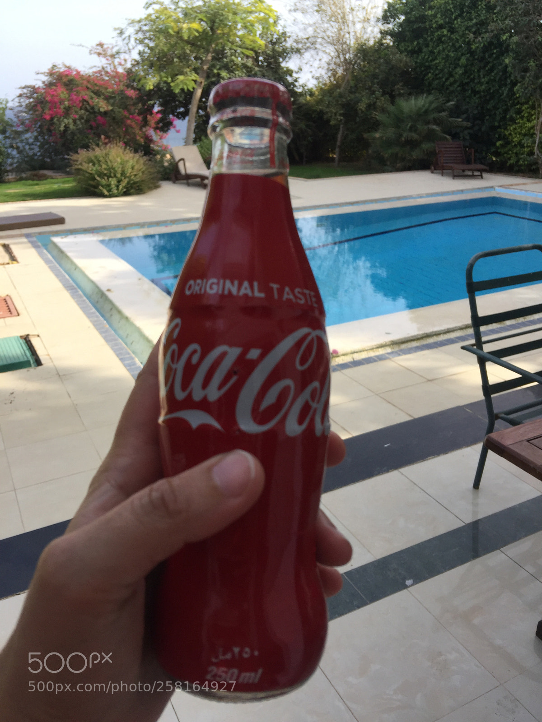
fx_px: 605
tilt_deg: -20.5
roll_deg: +1.1
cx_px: 271
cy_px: 361
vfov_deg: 61.7
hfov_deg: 48.2
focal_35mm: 29
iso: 32
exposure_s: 1/791
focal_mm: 4.15
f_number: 2.2
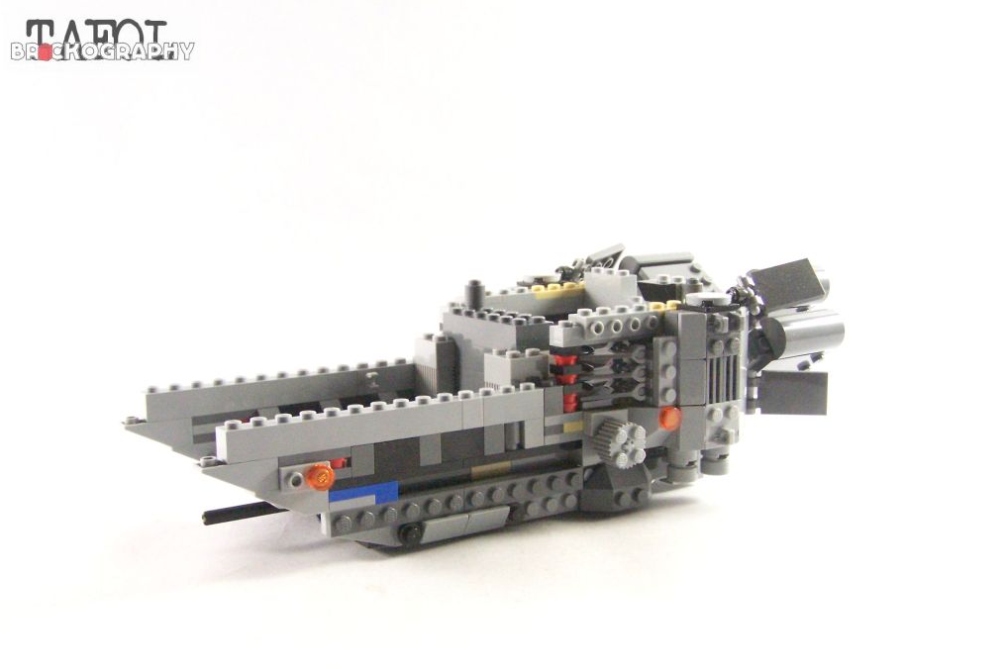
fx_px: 1171
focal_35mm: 42
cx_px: 500
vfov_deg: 31.9
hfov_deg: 46.4
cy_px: 379
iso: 400
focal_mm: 6.7
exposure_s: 1/60
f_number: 3.2
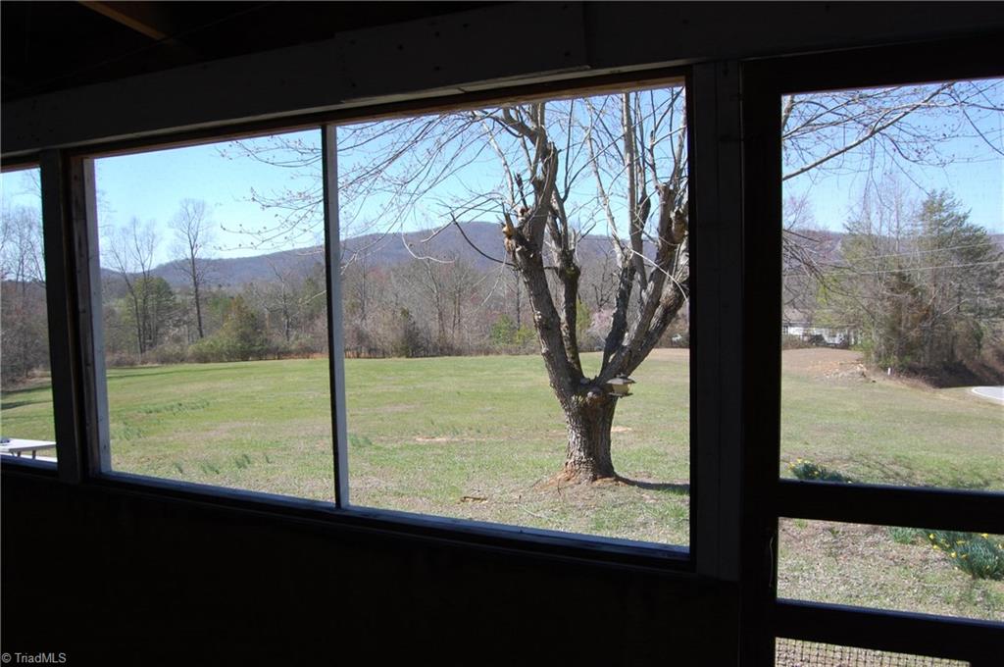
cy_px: 334
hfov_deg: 67.4
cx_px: 502
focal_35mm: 27
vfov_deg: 47.8
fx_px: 752
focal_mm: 18
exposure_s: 1/200
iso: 200
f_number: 7.1
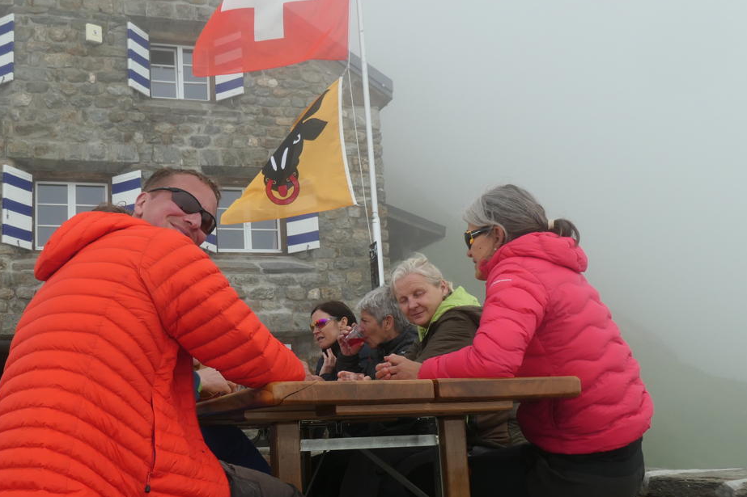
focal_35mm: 39
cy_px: 291
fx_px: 809
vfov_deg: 34.1
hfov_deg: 48.8
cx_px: 253
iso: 200
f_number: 5.6
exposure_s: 1/1000
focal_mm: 8.8
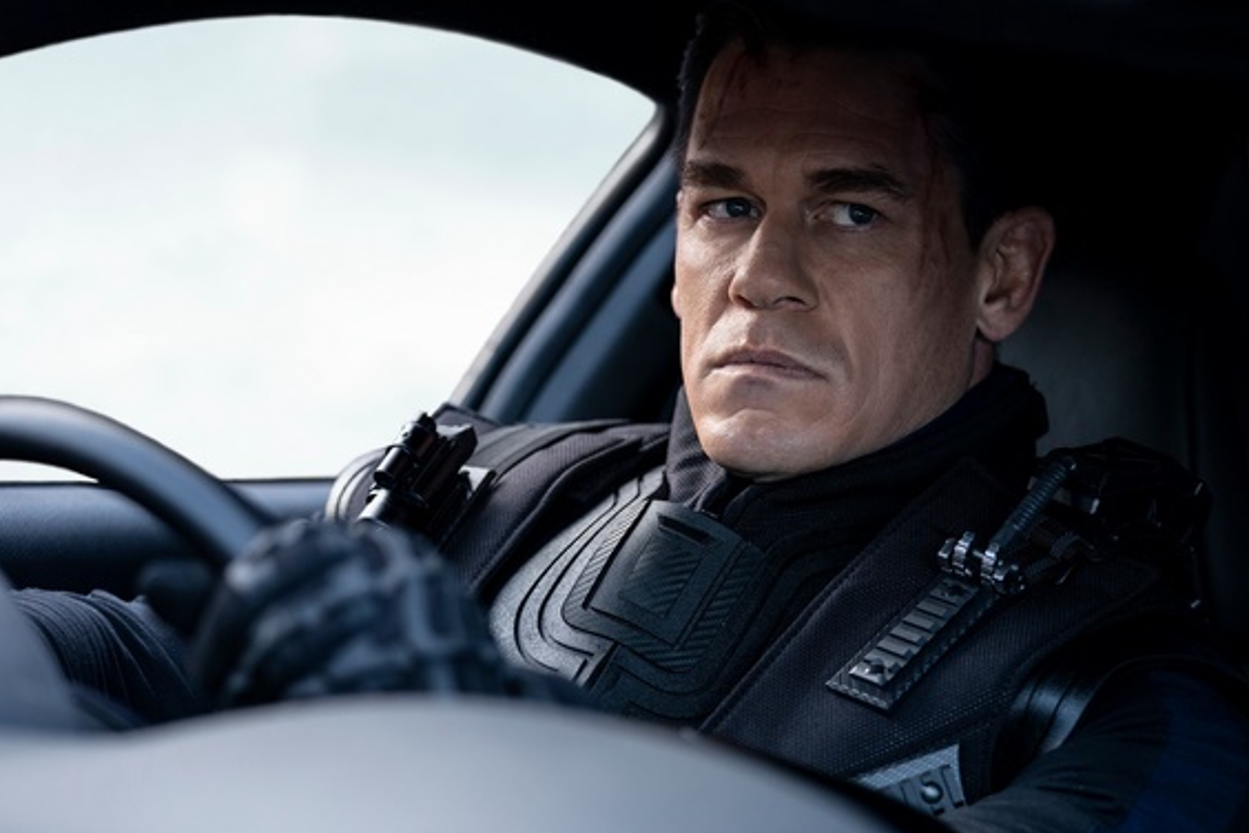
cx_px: 656
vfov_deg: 9.9
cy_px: 508
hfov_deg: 14.8
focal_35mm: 139
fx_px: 4822
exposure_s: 1/500
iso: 800
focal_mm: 112
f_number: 2.8
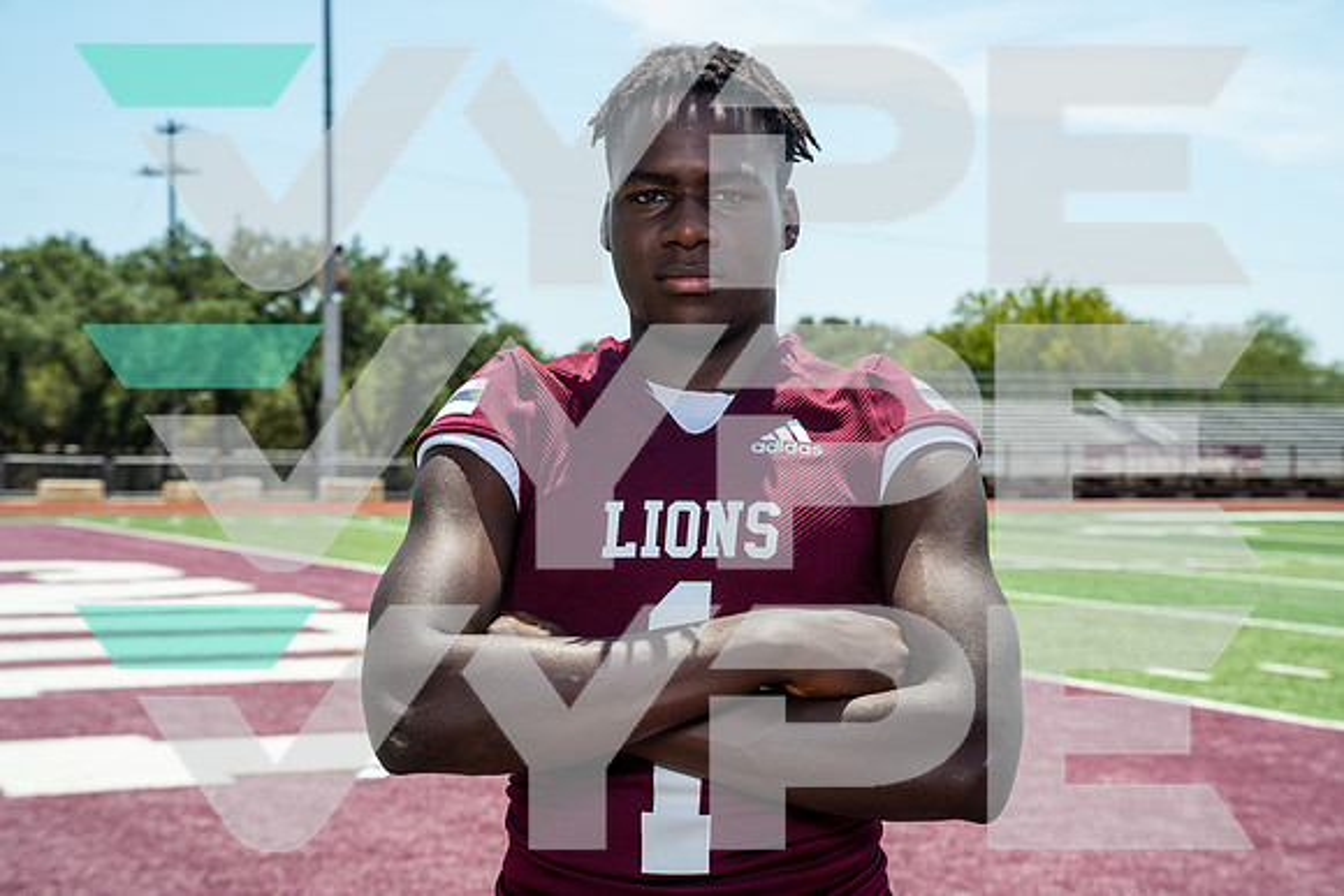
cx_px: 672
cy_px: 448
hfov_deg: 31.0
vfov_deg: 20.9
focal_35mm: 65
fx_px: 2427
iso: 100
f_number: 8
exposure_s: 1/125
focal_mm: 65
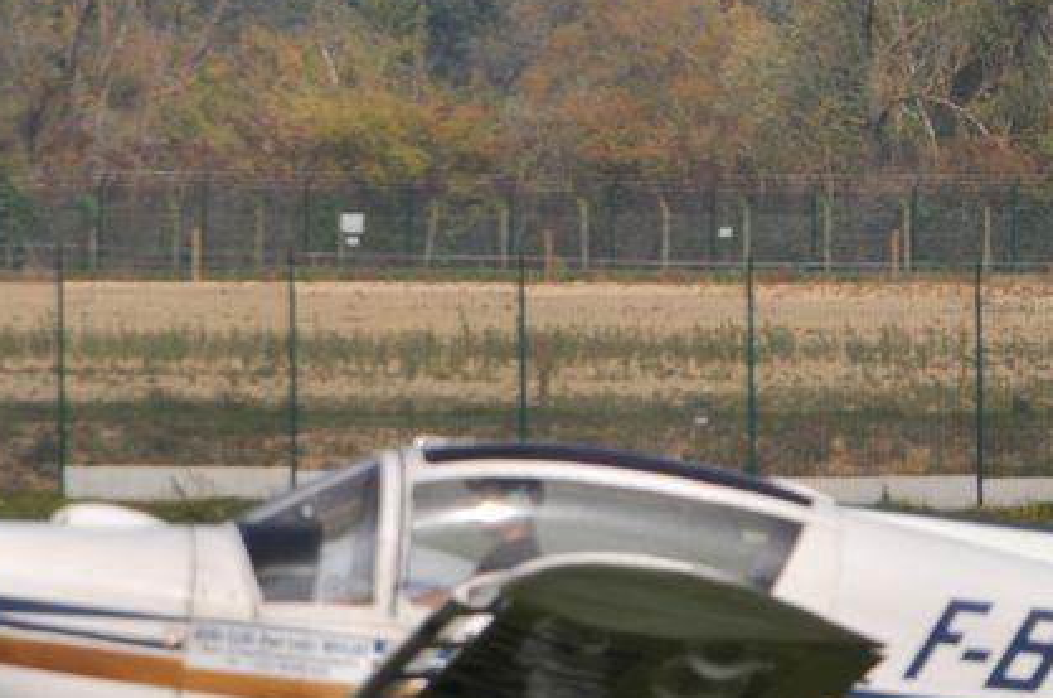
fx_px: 26829
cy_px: 431
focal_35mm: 919
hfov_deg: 2.2
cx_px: 859
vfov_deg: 1.5
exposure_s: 1/1000
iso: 200
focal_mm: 200
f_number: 10
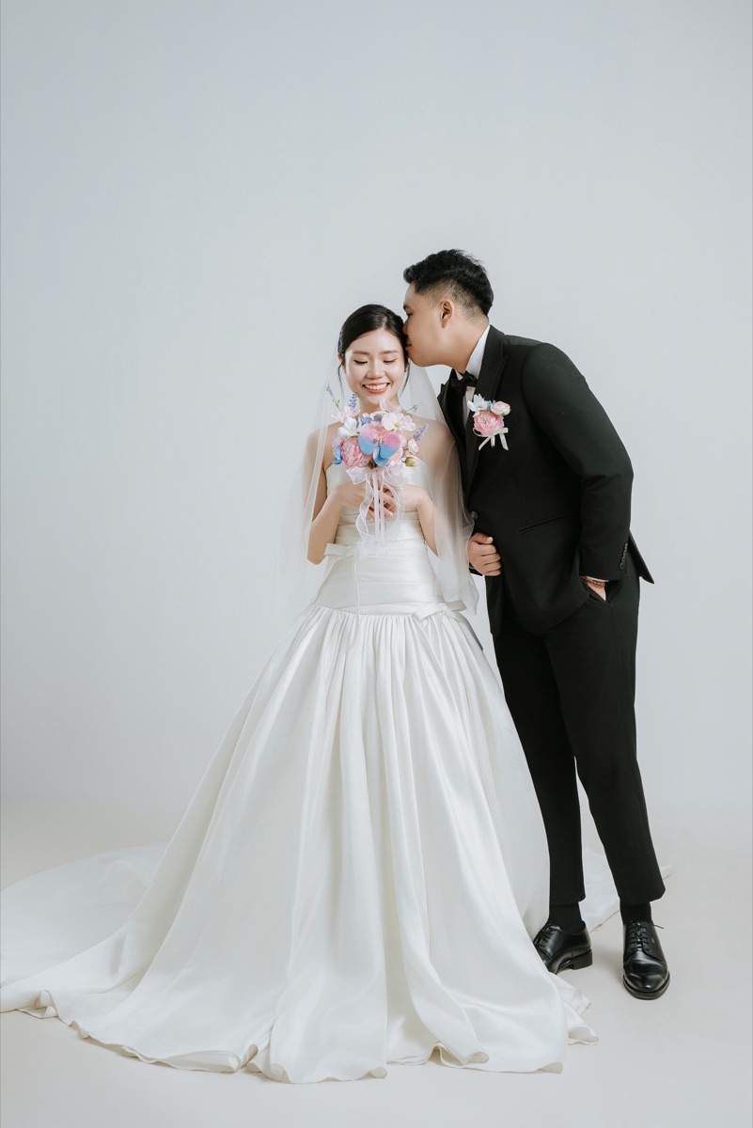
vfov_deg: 44.5
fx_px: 1379
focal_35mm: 44
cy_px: 564
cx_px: 376
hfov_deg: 30.5
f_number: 4
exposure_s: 1/160
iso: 400
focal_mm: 44
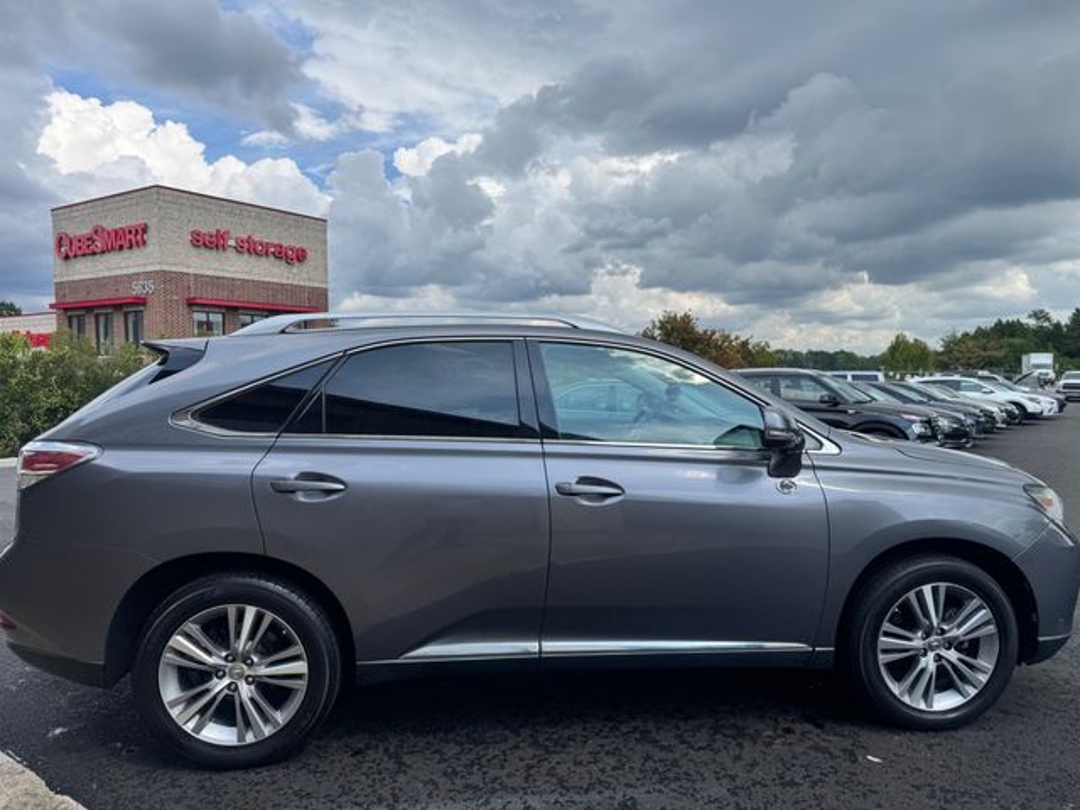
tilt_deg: -3.3
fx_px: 749
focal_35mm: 24
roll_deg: +0.7
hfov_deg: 71.6
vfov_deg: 56.8
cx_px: 540
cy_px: 405
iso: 80
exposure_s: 1/4310
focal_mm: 6.76
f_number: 1.78
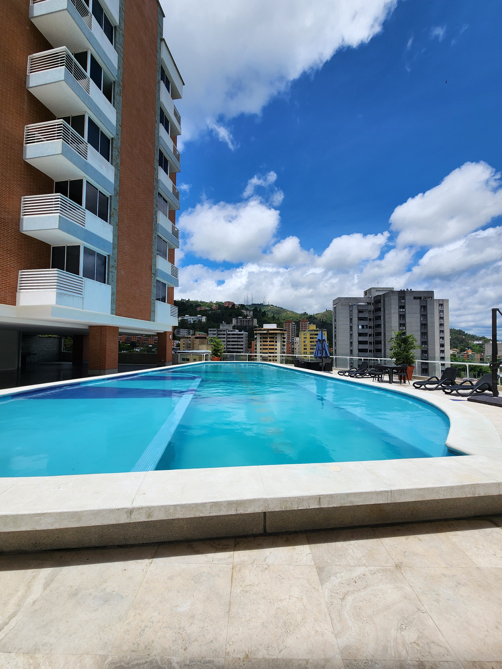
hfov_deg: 89.9
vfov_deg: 106.2
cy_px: 334
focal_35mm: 13
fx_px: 251
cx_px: 251
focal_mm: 2.2
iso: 50
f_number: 2.2
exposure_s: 1/3540
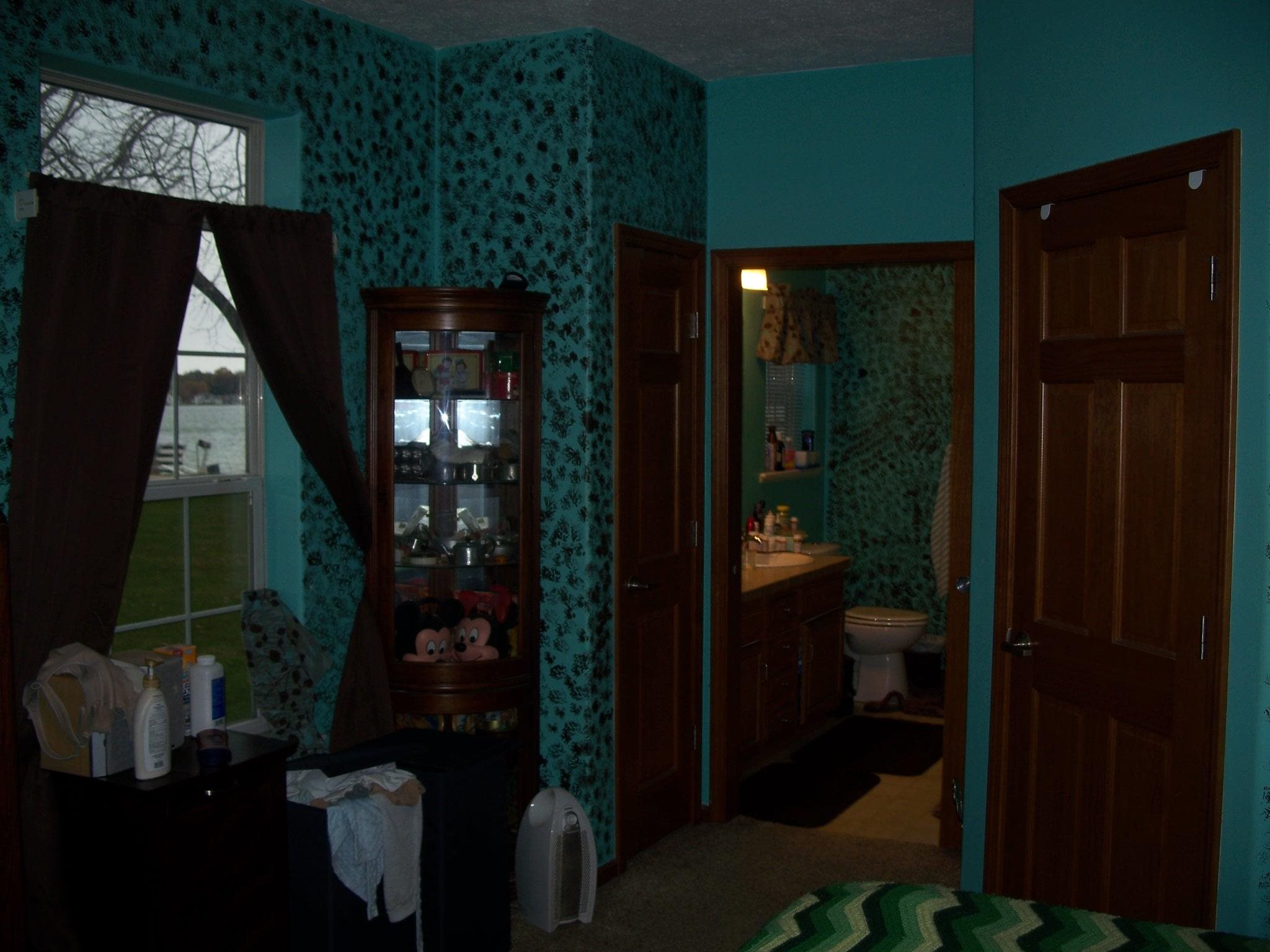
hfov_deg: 50.1
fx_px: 1357
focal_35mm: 37
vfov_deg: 38.7
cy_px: 476
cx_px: 635
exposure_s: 1/60
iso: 64
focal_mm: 7.8
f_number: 2.8
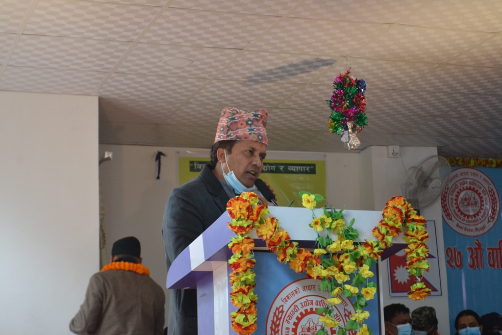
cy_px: 168
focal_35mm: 82
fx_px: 1150
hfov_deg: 24.6
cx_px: 251
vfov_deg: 16.6
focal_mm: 55
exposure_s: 1/60
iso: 1000
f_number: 5.6
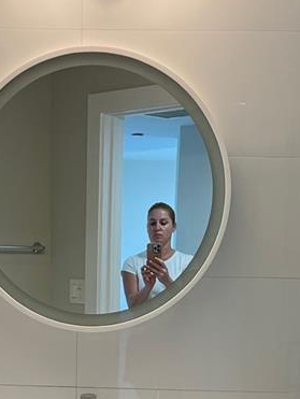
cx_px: 101
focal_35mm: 84
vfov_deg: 22.3
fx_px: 969
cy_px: 410
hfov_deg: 17.6
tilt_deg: -8.6
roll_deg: -1.0
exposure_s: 1/120
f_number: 1.5
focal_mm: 5.7
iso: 80
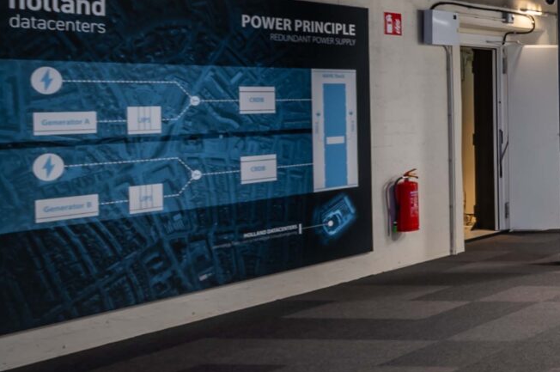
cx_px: 1057
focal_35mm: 55
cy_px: 140
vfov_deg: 24.5
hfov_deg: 20.9
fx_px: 854
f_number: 8
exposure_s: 1/6
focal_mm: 14
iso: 100
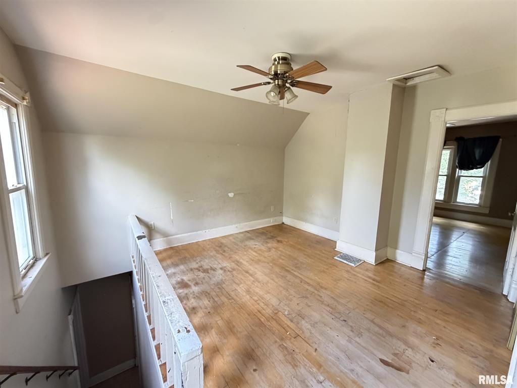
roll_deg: -1.5
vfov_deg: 85.7
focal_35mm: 14
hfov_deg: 102.1
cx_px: 258
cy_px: 194
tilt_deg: -6.9
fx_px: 209
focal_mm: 2.22
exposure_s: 1/60
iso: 640
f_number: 2.2
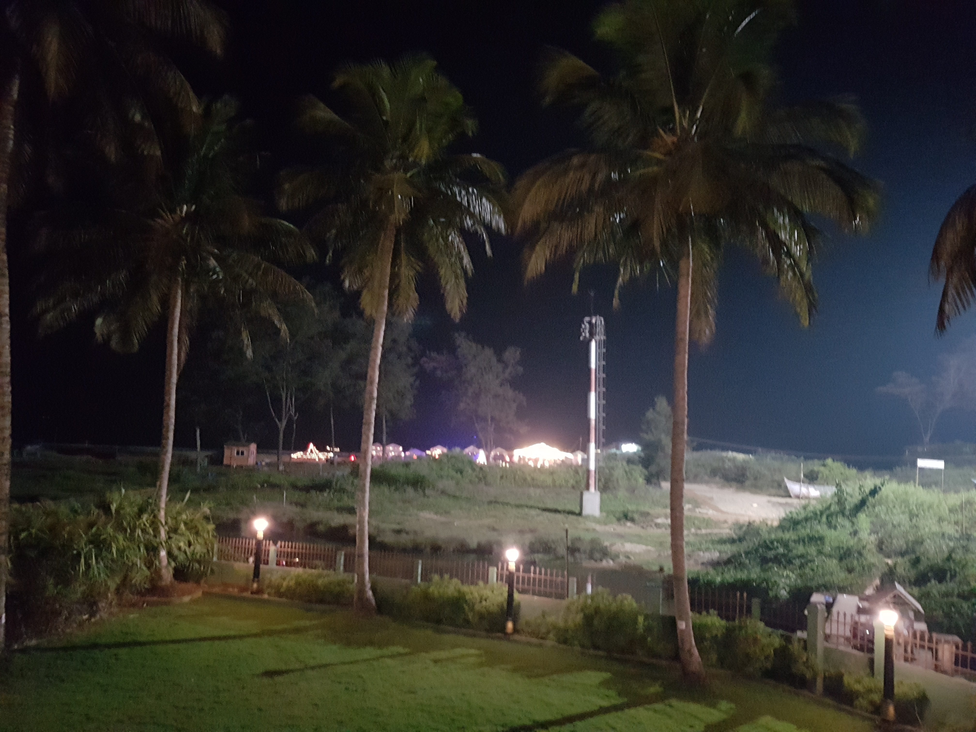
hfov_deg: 67.3
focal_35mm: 26
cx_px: 488
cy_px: 366
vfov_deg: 53.1
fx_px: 733
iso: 1250
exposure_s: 1/6
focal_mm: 4.2
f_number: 1.7
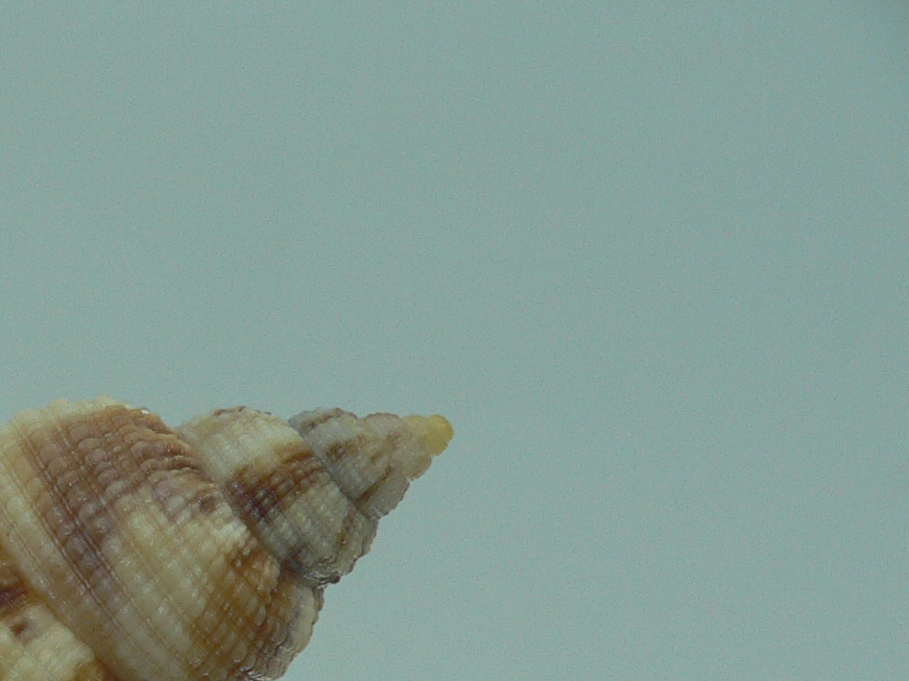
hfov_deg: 22.9
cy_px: 776
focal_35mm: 81
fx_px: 2127
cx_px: -51
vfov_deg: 17.5
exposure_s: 1/60
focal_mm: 4.6
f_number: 2.8
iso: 80
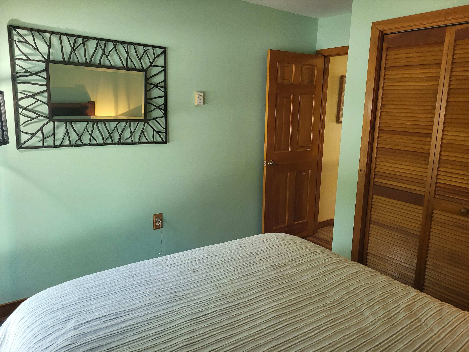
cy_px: 176
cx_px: 234
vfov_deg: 53.1
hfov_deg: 67.3
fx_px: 352
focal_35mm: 26
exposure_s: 1/120
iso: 250
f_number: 1.8
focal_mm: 5.4
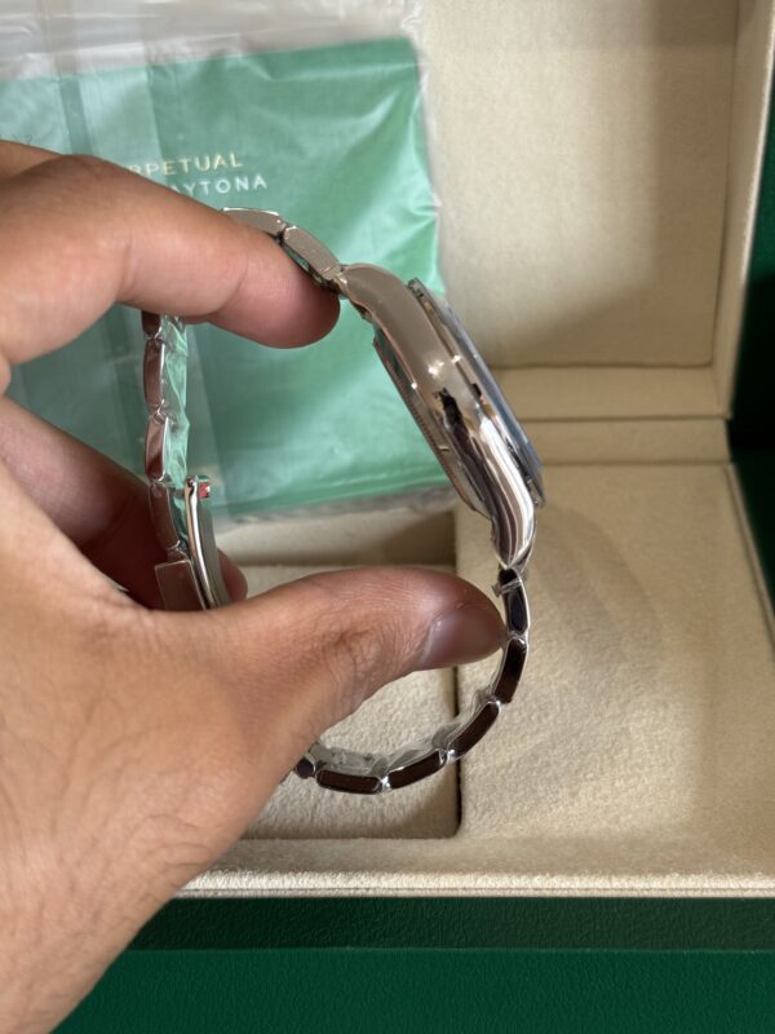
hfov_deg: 30.3
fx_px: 1433
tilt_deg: -35.9
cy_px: 517
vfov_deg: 39.7
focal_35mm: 48
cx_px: 388
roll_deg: +2.9
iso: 100
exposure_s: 1/75
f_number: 1.78
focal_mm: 6.76
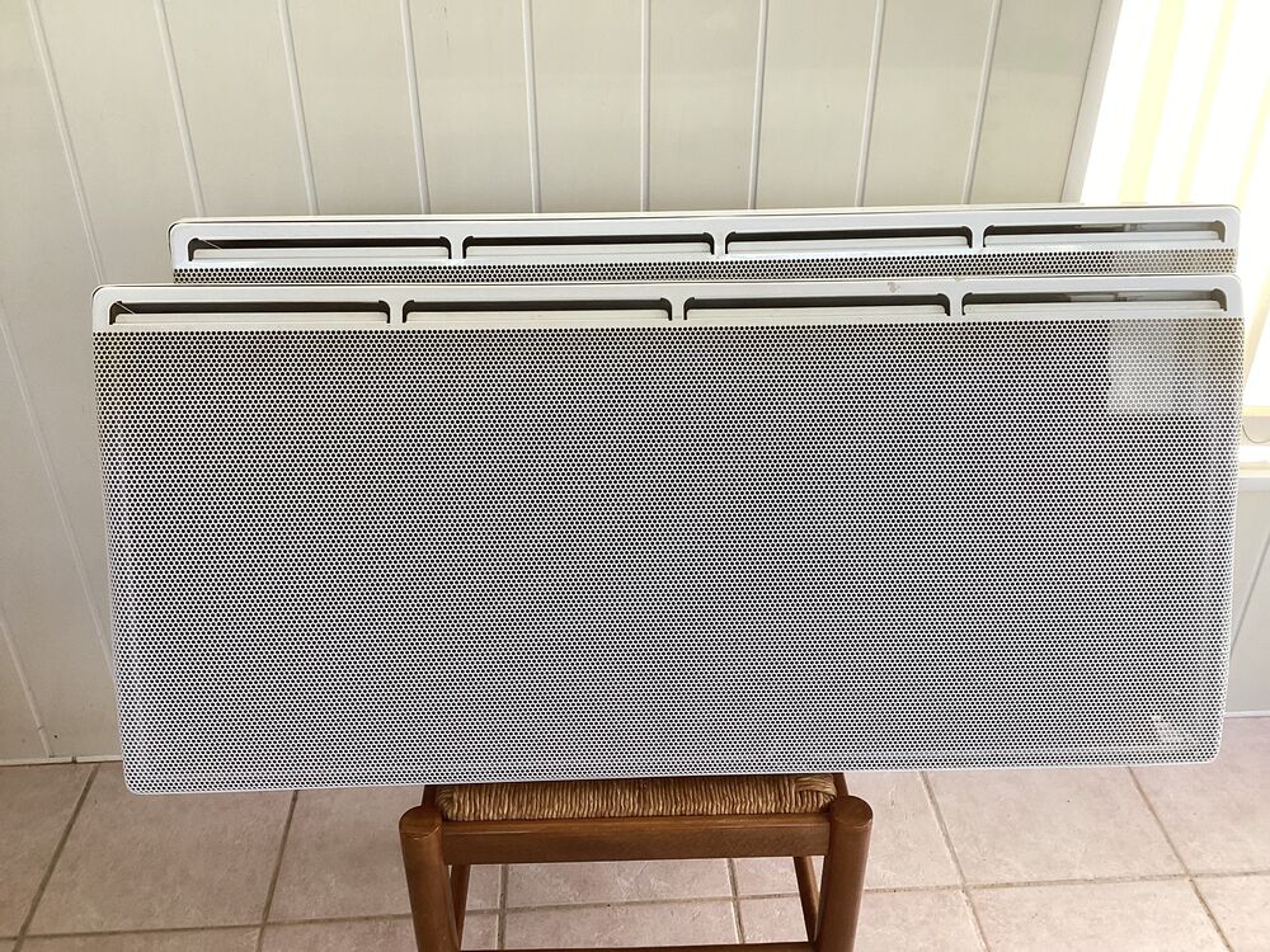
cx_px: 635
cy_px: 476
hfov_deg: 58.4
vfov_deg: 45.4
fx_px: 1137
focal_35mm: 31
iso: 80
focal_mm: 3.3
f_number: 2.4
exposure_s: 1/120
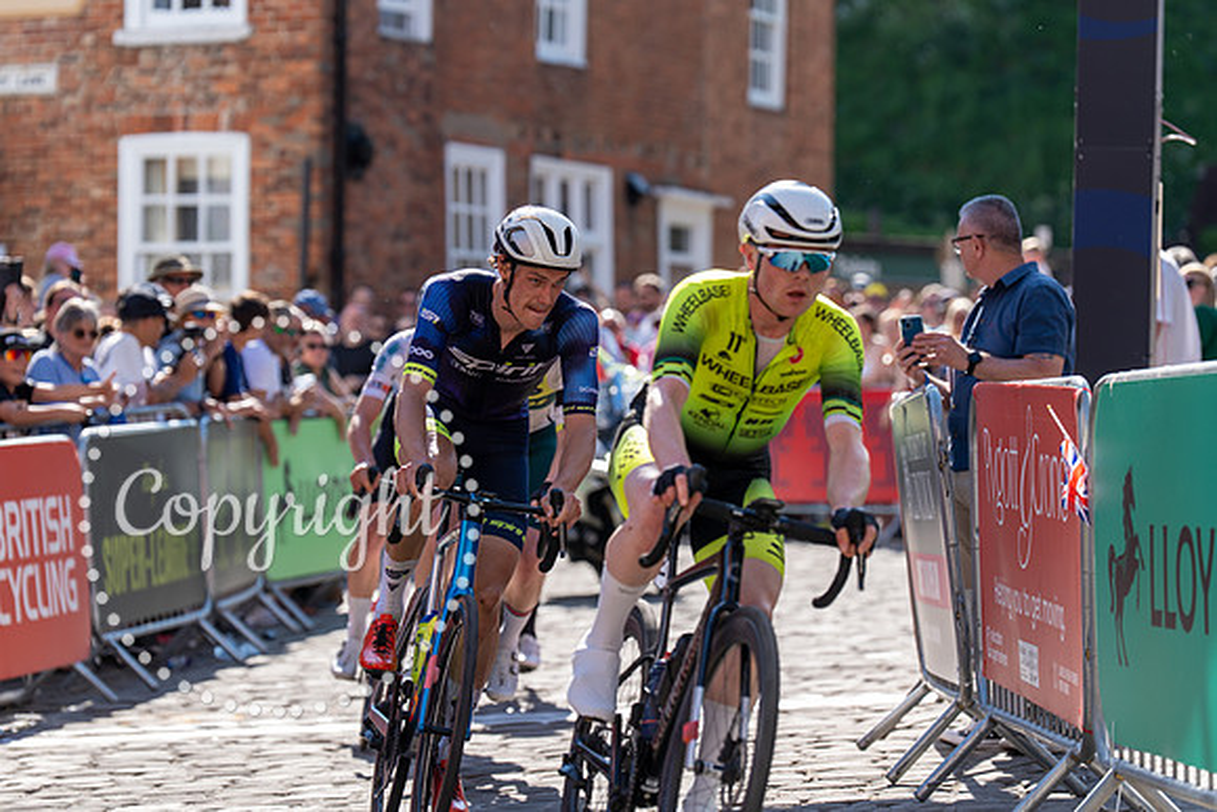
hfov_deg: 14.0
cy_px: 406
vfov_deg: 9.3
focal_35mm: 147
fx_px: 4970
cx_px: 608
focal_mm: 147
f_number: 3.5
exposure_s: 1/1000
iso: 160
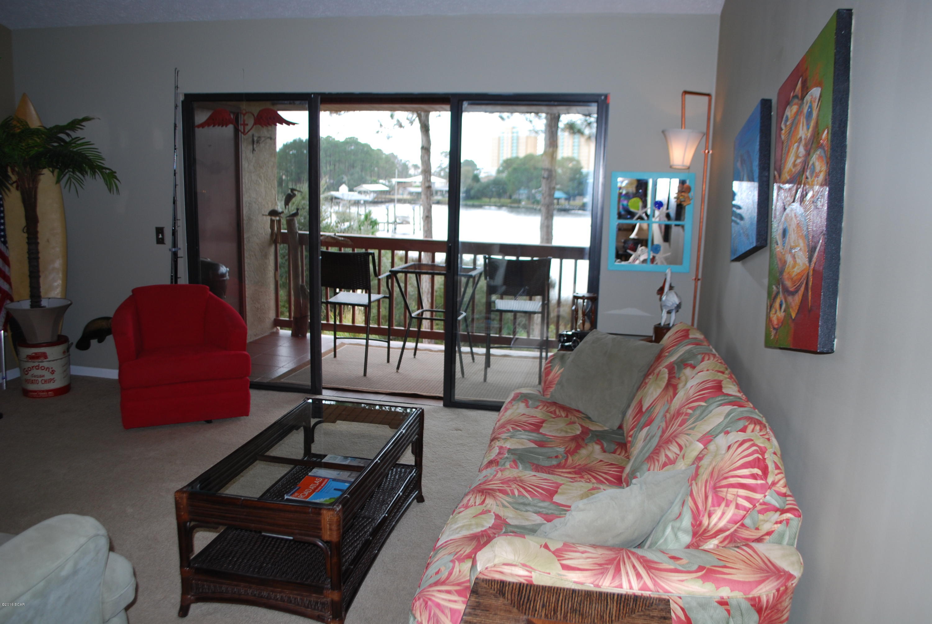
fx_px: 700
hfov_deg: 67.3
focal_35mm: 27
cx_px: 466
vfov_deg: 48.0
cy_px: 312
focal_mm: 18
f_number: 3.5
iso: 200
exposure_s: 1/60
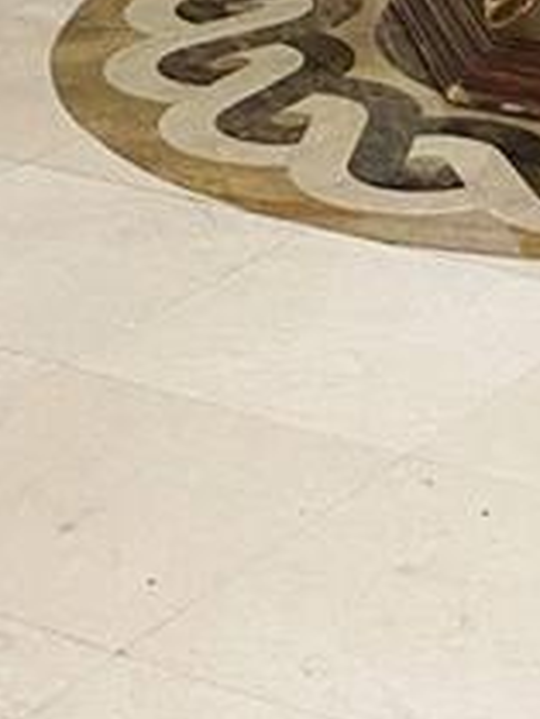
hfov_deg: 9.7
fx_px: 3096
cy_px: -502
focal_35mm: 149
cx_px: 746
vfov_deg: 12.3
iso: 160
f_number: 1.8
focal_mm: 4.25
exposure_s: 1/60
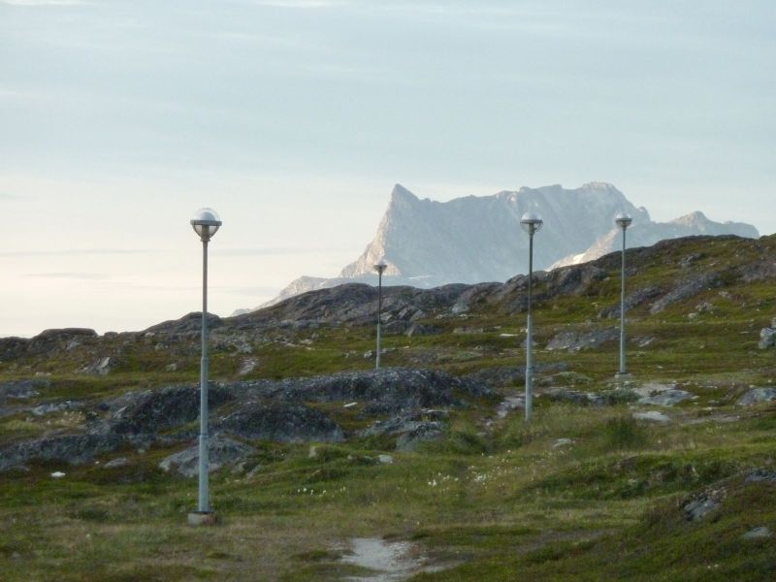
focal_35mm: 196
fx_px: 4394
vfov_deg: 7.6
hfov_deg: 10.1
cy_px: 291
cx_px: 388
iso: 800
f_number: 4.5
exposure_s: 1/320
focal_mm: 32.1
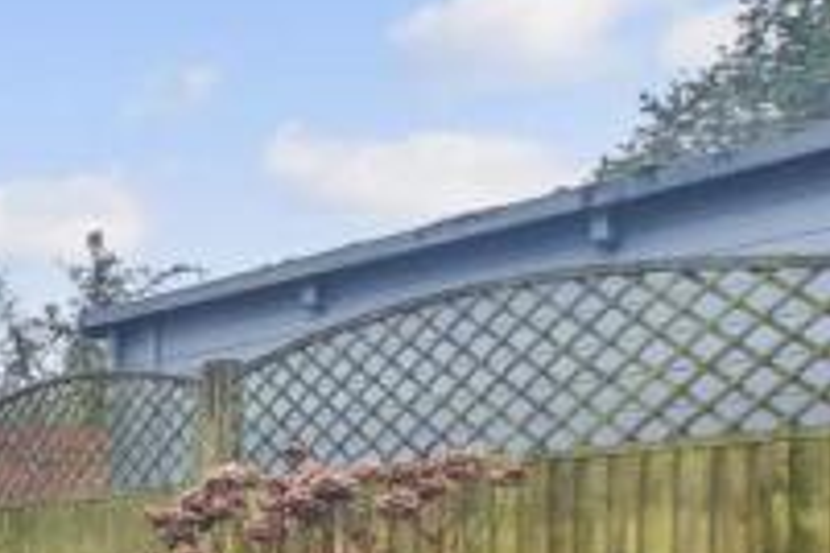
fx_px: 1130
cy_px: 588
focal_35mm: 49
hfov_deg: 25.4
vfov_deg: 25.7
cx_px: -518
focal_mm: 10
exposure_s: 1/25
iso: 160
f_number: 8
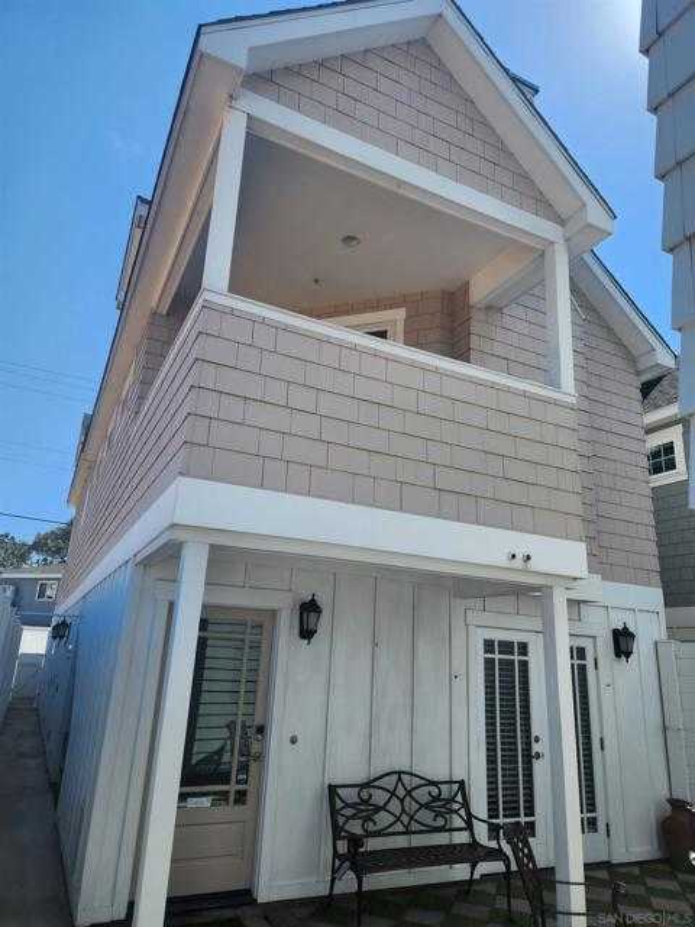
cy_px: 464
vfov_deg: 73.9
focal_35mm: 23
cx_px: 348
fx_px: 616
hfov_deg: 58.9
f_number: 1.8
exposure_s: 1/754
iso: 12
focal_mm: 6.4
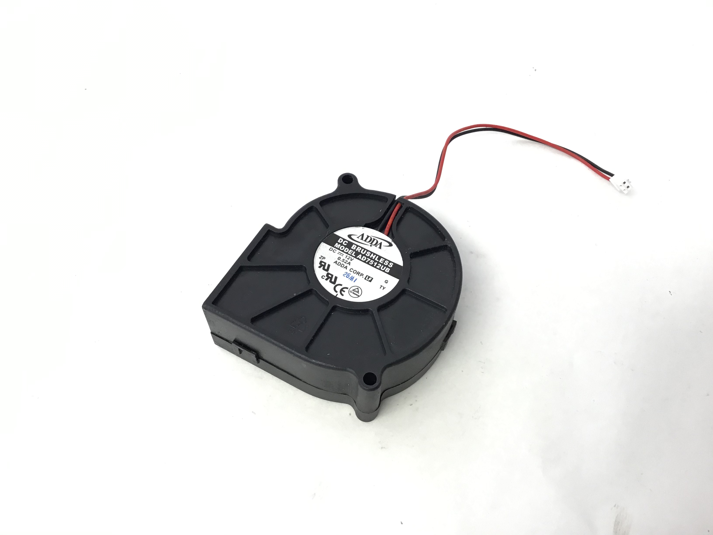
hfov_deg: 58.4
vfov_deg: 45.4
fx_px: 639
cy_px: 268
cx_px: 356
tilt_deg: -58.4
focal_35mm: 31
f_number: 2.4
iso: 32
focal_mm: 3.3
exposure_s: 1/30
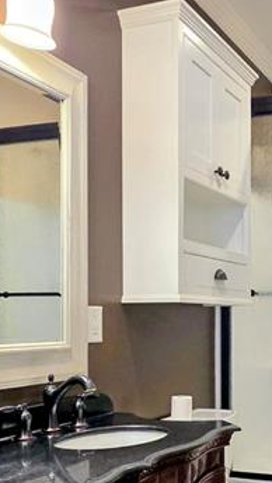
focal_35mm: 42
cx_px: 301
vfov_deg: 47.3
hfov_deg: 26.1
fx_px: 539
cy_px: 337
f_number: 2.2
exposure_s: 1/120
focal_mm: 2.2
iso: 250
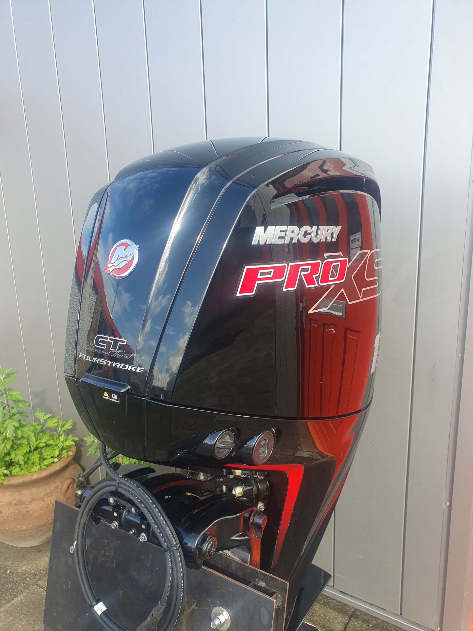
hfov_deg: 53.1
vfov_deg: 67.3
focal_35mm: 26
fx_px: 474
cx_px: 236
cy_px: 316
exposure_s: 1/270
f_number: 2.4
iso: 50
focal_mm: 4.32
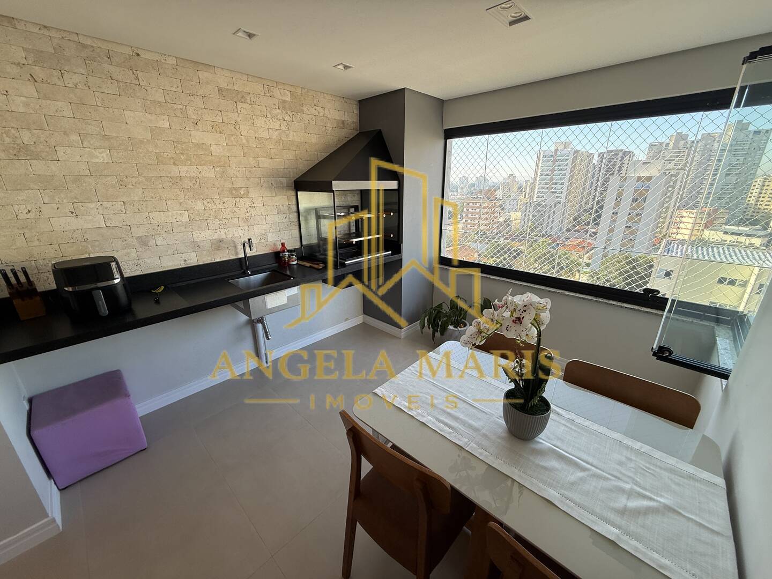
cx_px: 386
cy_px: 290
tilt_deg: -20.9
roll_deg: +0.3
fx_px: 312
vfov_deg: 85.7
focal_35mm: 14
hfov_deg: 102.1
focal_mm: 2.22
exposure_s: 1/212
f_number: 2.2
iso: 64
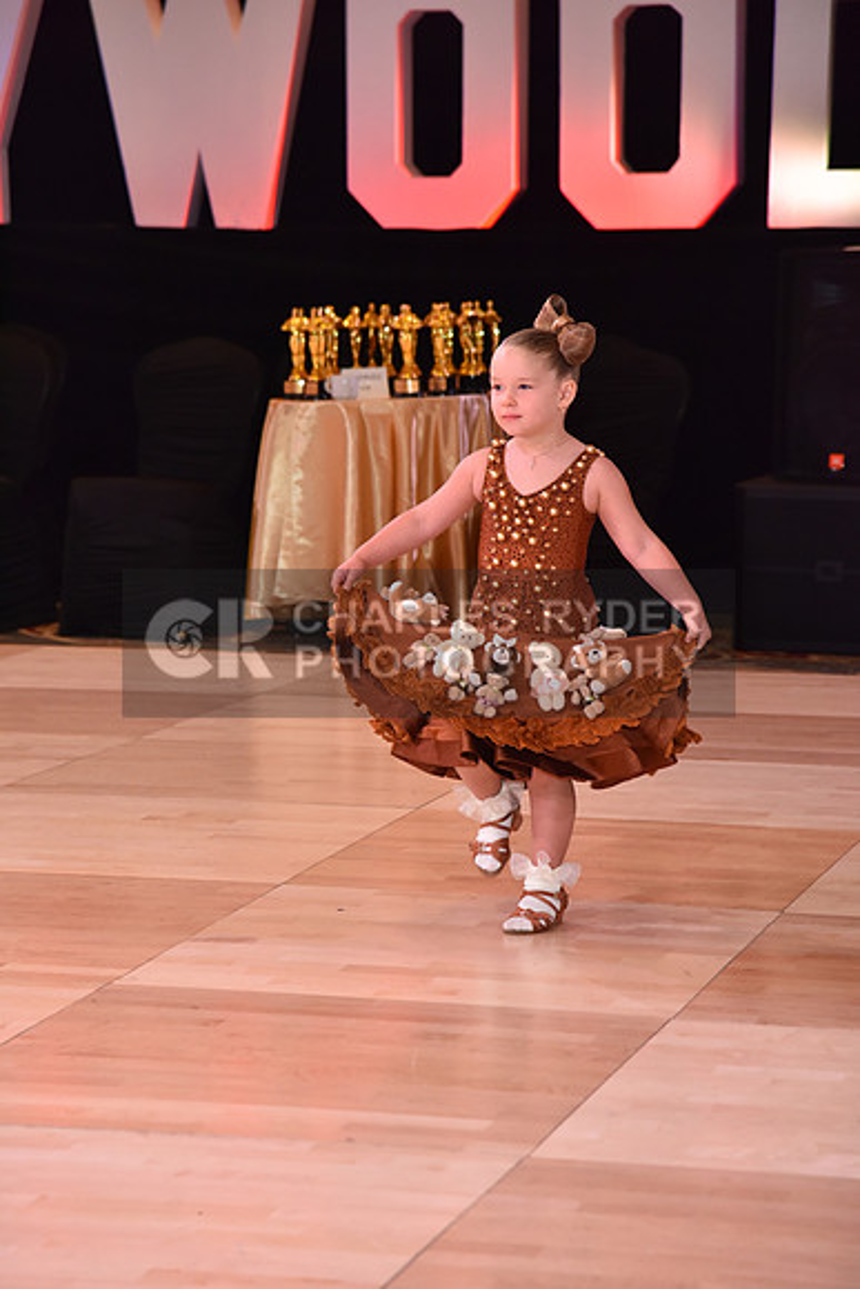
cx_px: 430
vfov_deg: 17.1
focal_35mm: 120
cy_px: 644
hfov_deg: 11.4
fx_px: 4297
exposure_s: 1/250
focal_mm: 120
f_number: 5
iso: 1600
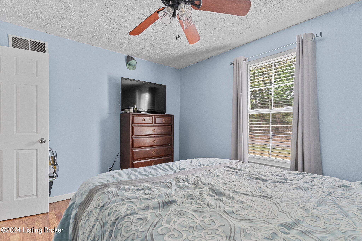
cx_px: 181
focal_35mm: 17
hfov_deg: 93.3
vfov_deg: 70.4
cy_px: 120
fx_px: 171
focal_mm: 17
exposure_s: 1/1.67
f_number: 7.1
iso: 1600
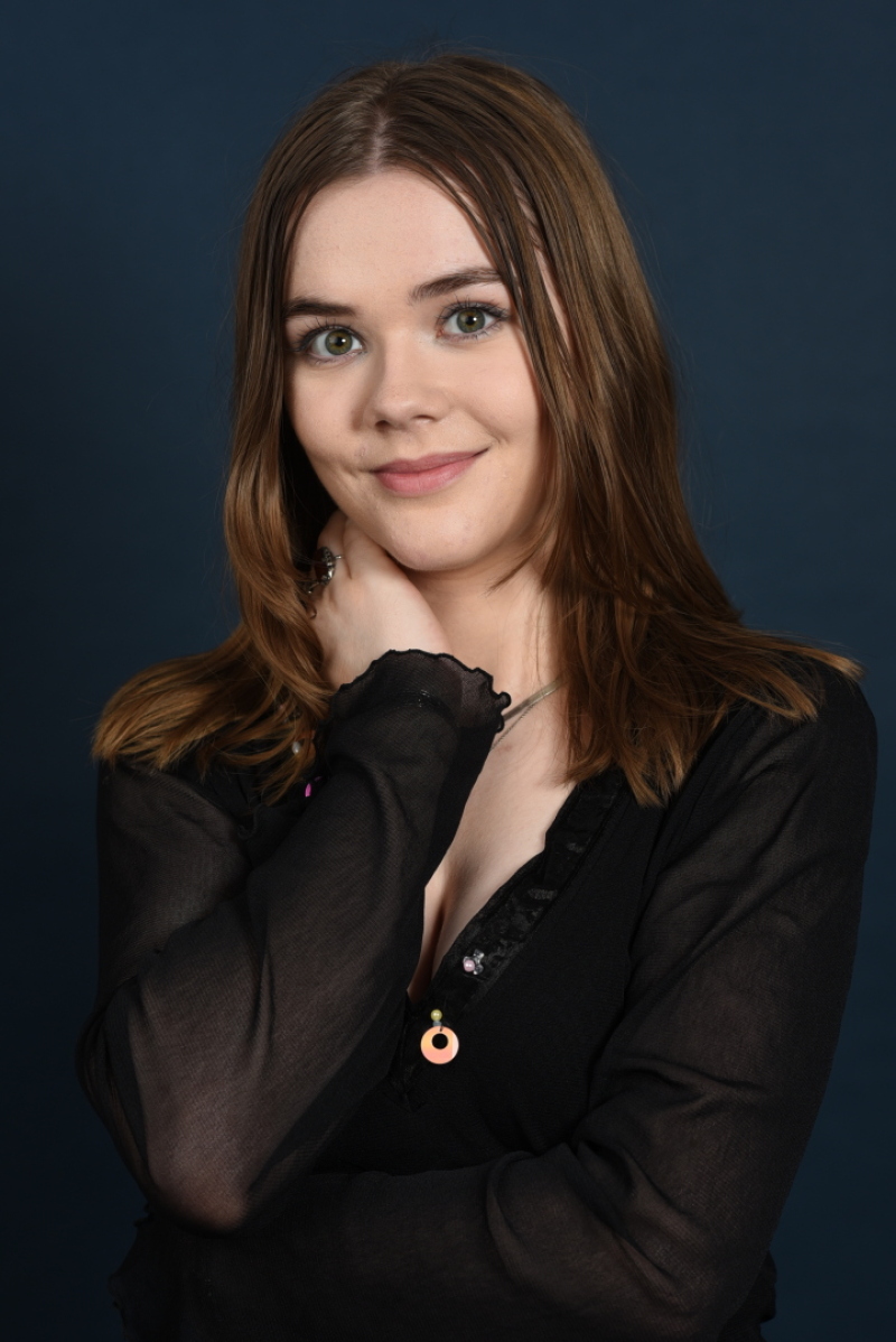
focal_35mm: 85
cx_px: 448
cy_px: 671
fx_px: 3169
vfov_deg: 23.9
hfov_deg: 16.1
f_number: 5.6
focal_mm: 85
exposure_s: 1/125
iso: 125
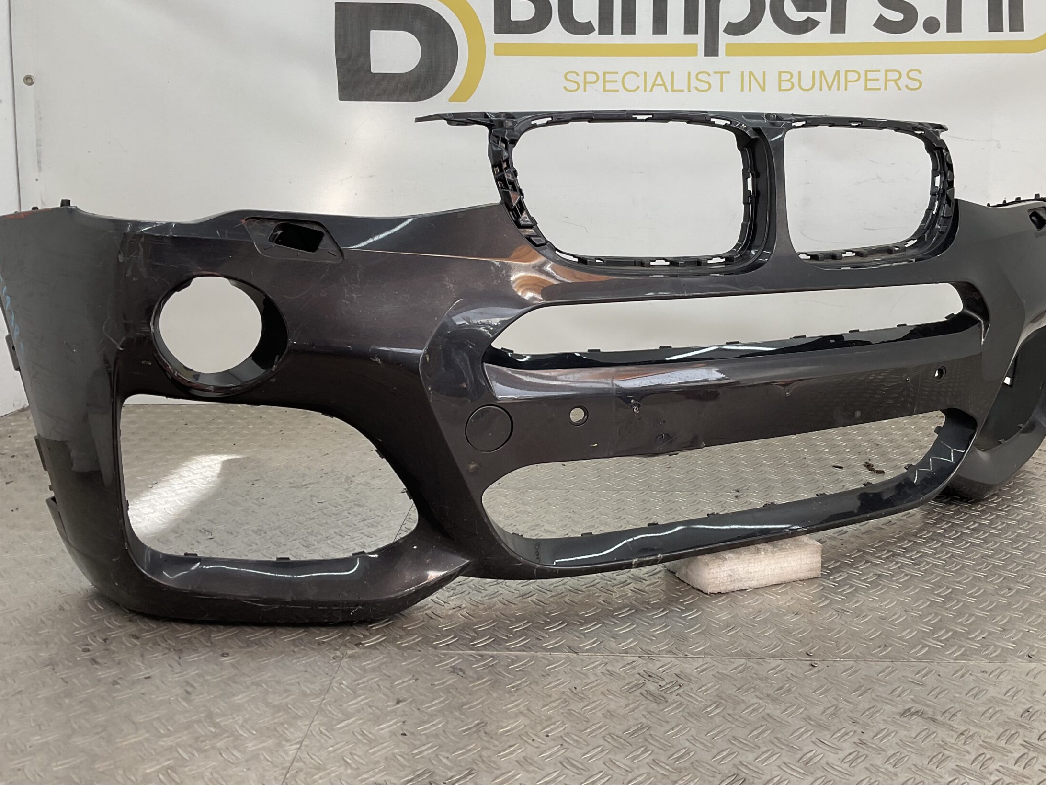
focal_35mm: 34
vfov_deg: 41.7
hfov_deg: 53.8
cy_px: 328
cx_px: 580
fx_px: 1027
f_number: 1.8
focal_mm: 3
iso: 16
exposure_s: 1/136
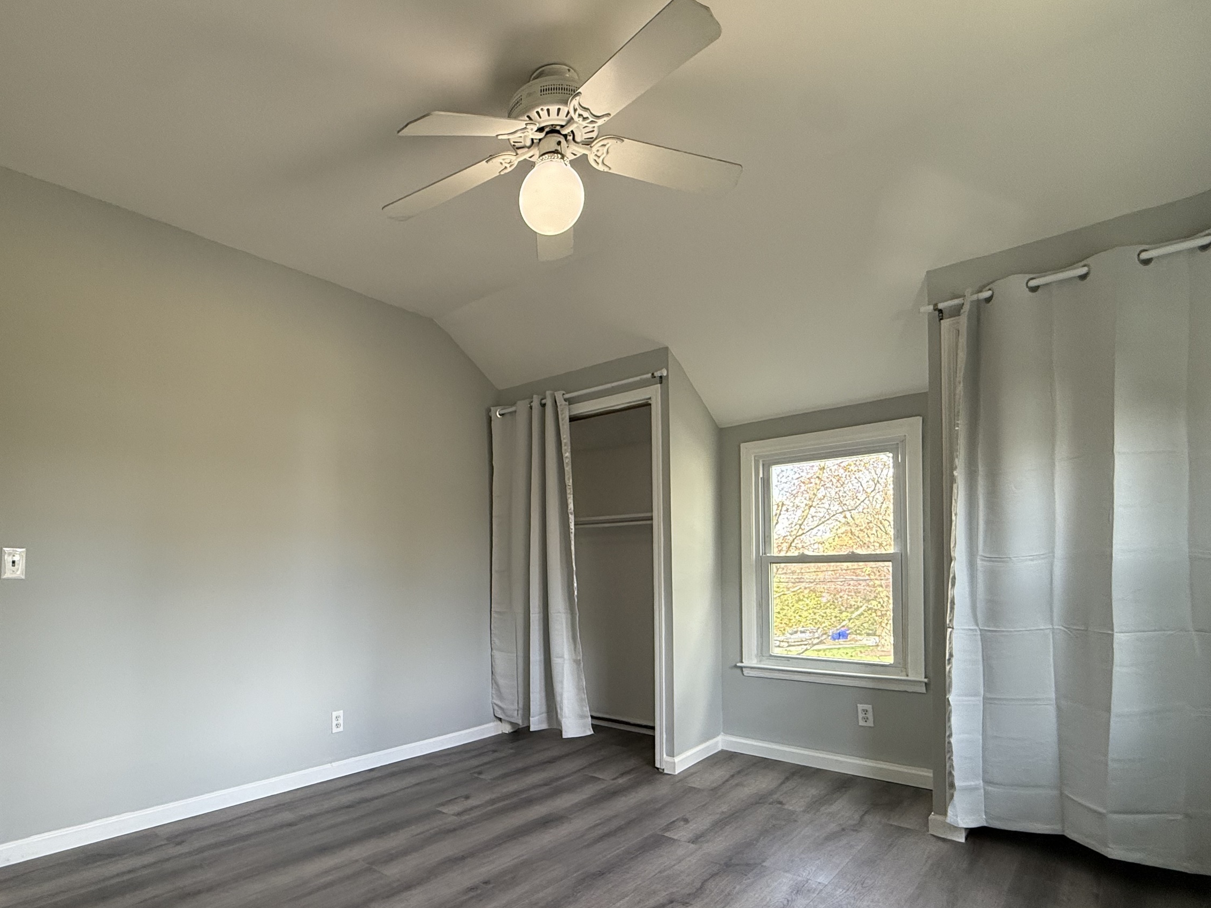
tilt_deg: +1.0
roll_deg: +0.6
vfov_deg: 67.7
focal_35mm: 19
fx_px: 665
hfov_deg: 83.6
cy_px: 564
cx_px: 481
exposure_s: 1/99
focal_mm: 2.22
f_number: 2.2
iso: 160
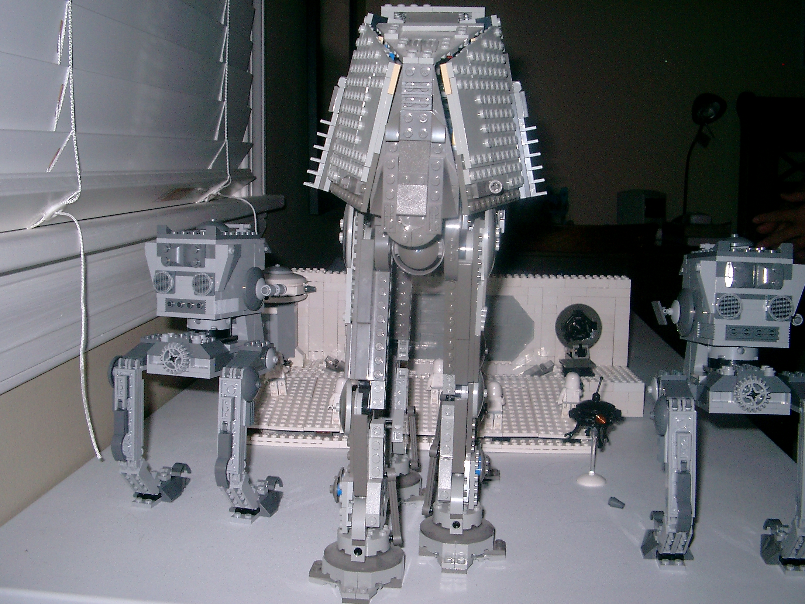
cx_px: 405
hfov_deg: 49.0
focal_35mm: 38
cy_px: 299
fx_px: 884
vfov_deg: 37.7
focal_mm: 7.6
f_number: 5
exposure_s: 1/400
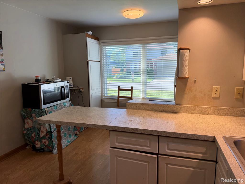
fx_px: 170
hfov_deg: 71.6
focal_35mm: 24
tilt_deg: -8.1
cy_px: 92
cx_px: 122
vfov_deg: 56.8
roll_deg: +0.8
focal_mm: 6.76
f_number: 1.78
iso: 64
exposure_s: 1/276
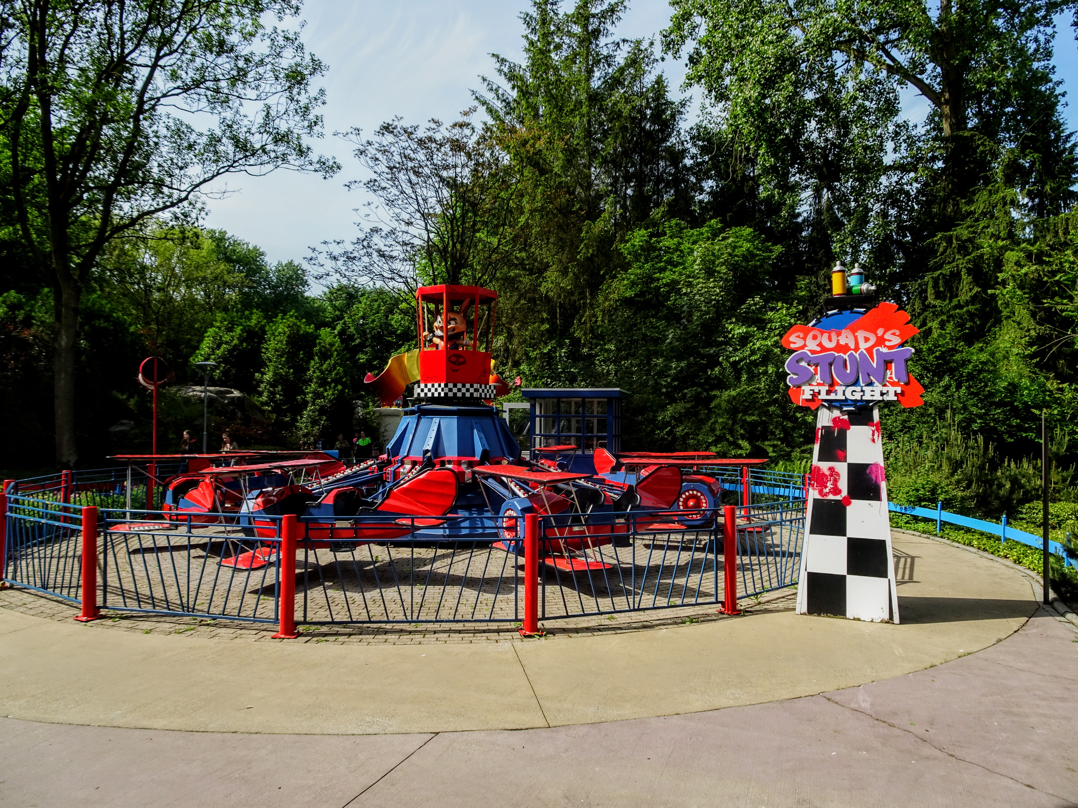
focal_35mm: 24
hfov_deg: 71.6
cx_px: 539
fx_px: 747
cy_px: 404
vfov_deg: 56.8
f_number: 3.5
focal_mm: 4.1
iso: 80
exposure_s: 1/500
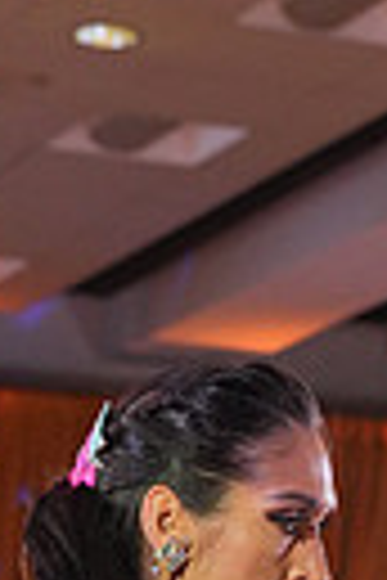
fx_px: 3612
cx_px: 371
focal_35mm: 224
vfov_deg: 8.7
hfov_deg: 6.1
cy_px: 1191
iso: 2500
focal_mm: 50
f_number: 4
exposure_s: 1/500
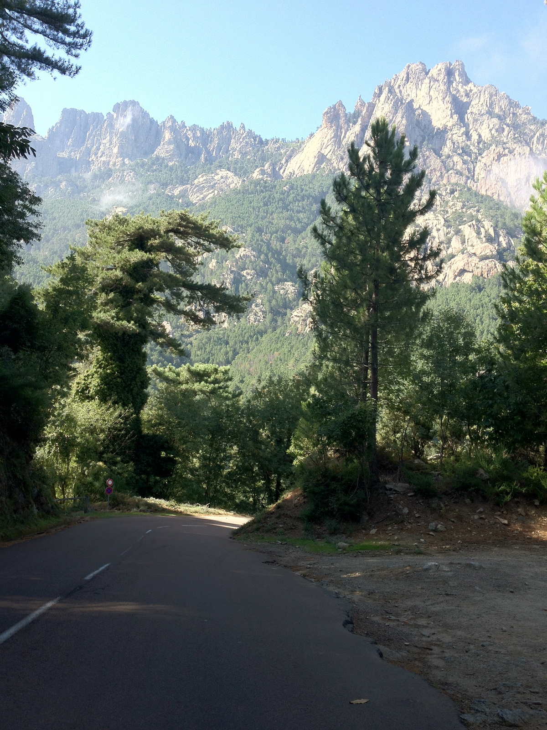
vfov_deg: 52.6
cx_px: 274
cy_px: 365
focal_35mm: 35
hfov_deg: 40.7
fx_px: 737
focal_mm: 4.28
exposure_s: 1/442
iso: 64
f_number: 2.4
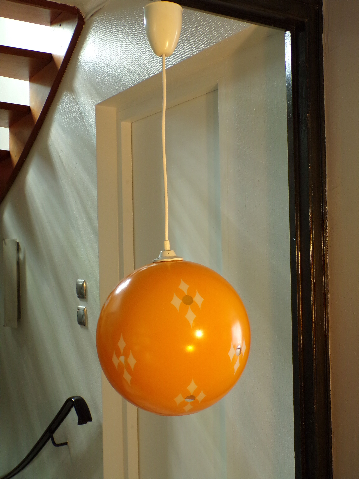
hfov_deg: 34.3
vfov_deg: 44.8
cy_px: 240
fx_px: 581
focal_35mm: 42
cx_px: 180
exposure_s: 1/30
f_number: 3.4
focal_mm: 7.6
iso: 200
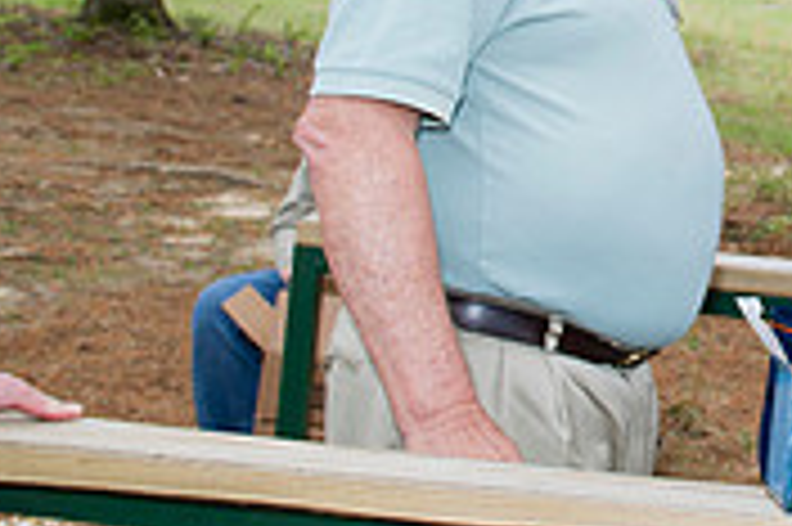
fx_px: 1736
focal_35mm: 79
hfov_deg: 23.5
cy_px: -63
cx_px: 945
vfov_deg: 16.7
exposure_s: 1/200
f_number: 5.6
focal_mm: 24
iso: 320
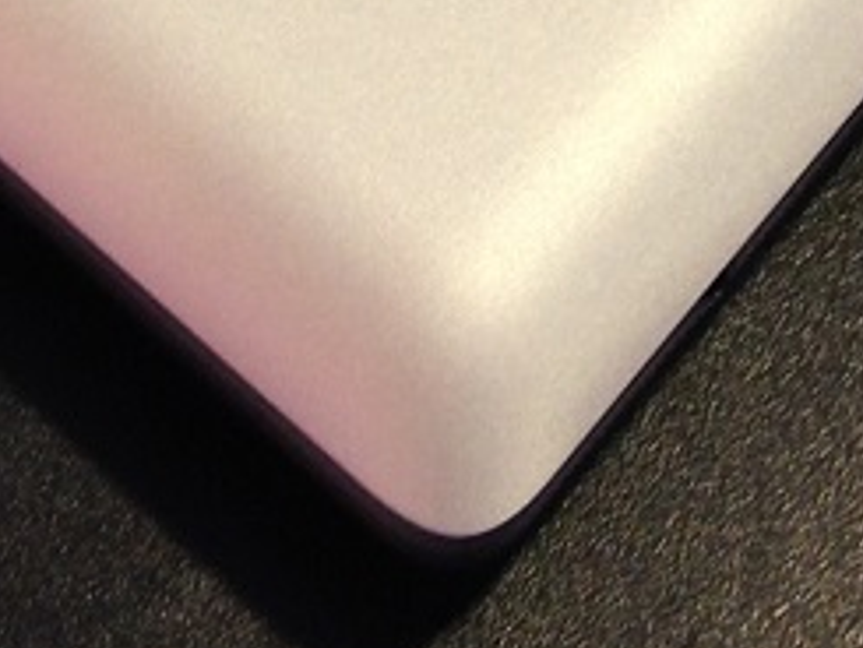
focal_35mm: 184
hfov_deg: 10.6
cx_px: -77
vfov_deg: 7.4
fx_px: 4589
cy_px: -1109
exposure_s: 1/20
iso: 50
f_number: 2.4
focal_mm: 4.12
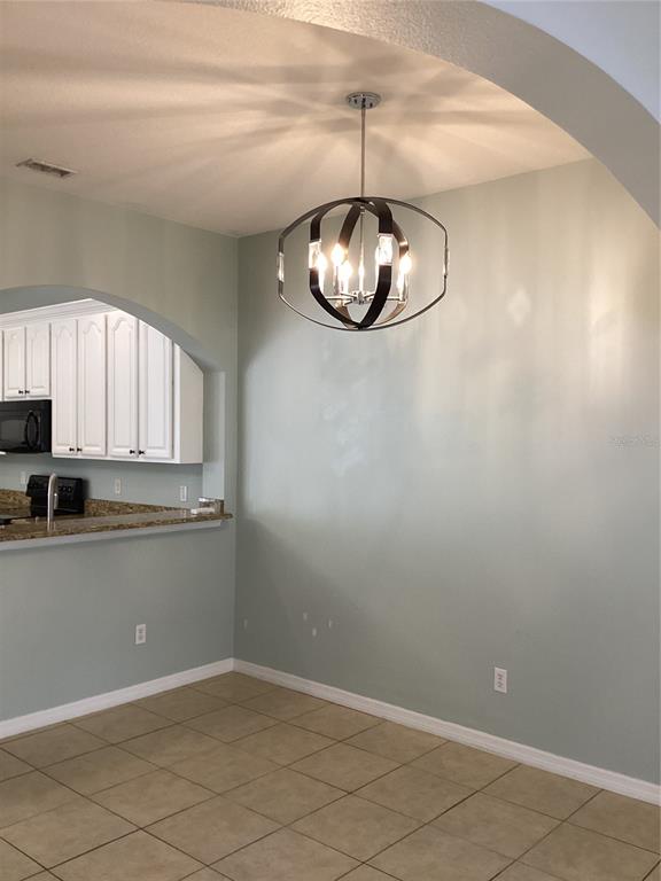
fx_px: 789
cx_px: 330
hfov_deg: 45.4
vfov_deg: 58.4
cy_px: 440
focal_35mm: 31
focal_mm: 3.3
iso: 100
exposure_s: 1/60
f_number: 2.4
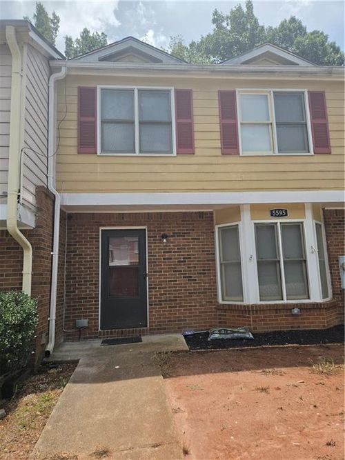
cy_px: 230
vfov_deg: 73.9
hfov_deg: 58.9
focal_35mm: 23
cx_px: 172
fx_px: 306
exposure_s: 1/5860
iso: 80
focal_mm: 5.4
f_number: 1.8
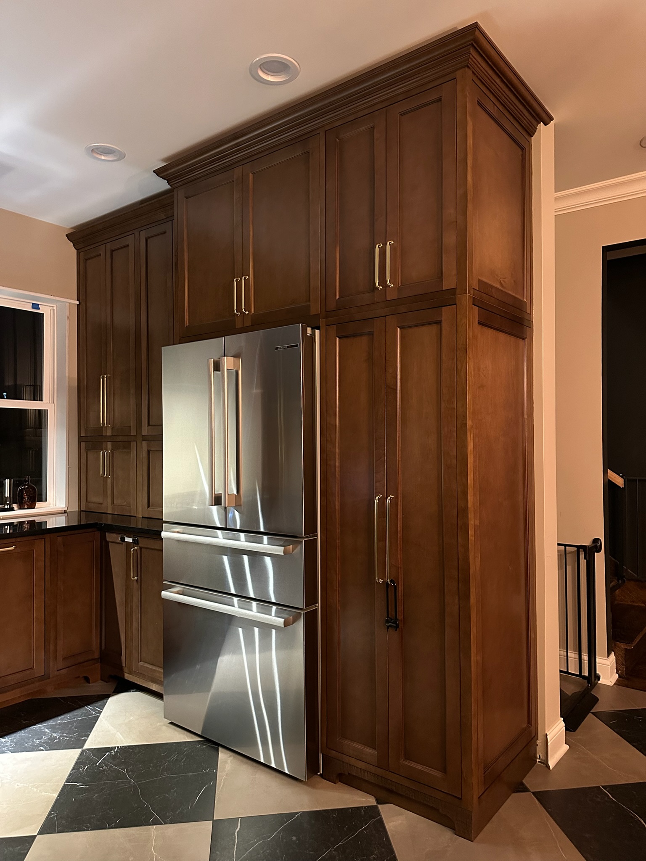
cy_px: 430
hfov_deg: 56.8
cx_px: 323
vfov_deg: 71.6
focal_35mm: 24
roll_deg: -0.4
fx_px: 597
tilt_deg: +1.7
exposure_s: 1/30
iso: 1000
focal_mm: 6.86
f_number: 1.78
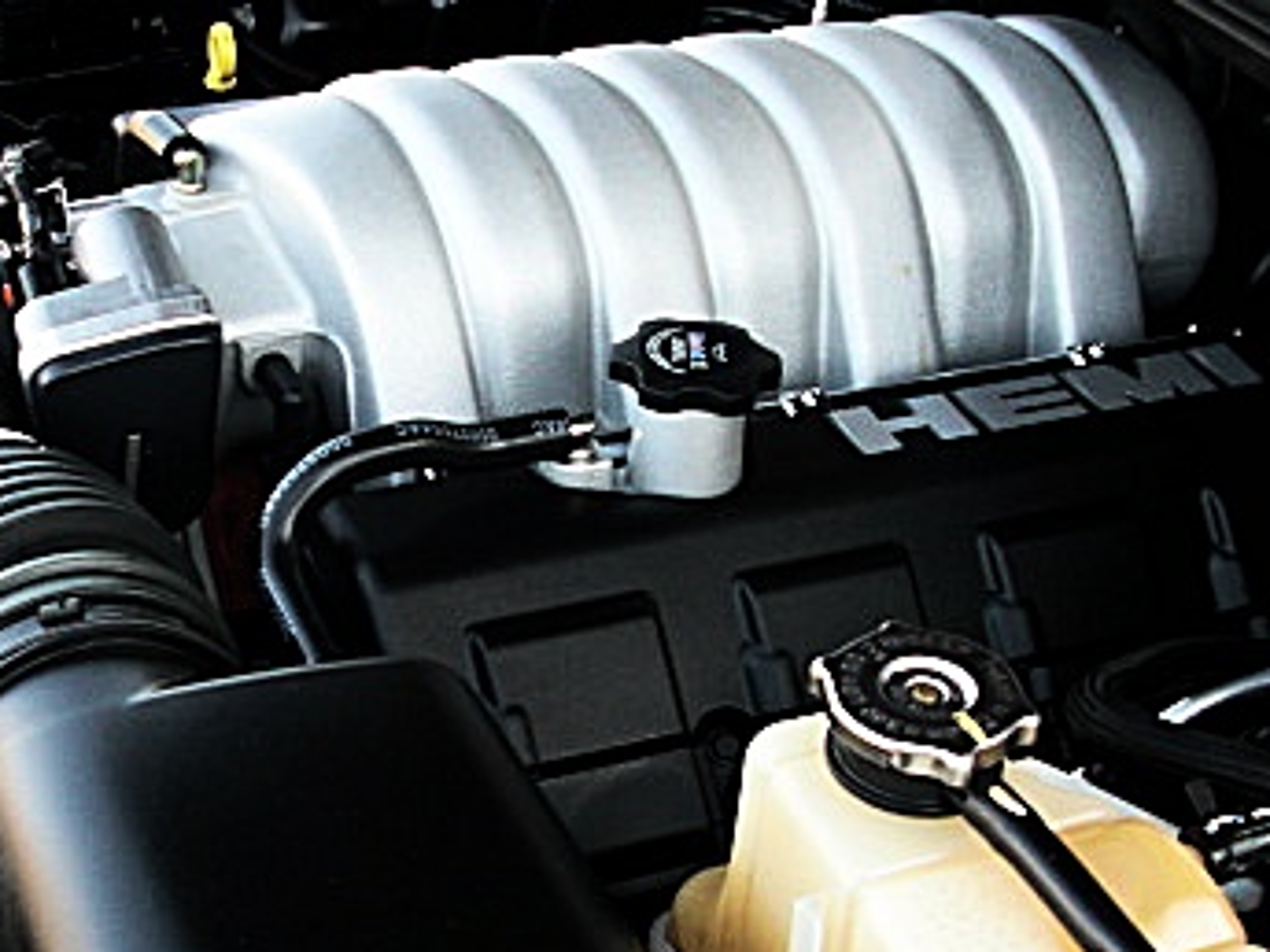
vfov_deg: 21.9
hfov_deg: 28.8
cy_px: 579
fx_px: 2458
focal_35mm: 67
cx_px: 447
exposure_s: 1/100
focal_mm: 6.3
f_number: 2.8
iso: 100
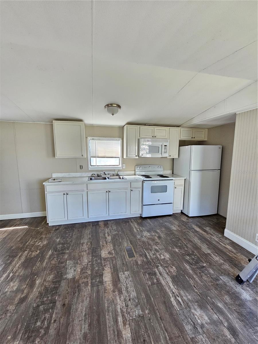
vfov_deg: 106.2
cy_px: 172
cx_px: 129
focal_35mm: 13
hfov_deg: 89.9
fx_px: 129
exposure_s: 1/77
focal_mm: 2.2
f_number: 2.2
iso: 320
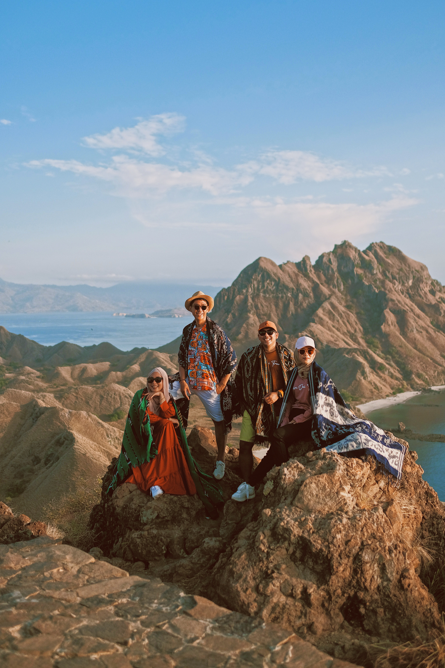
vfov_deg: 51.9
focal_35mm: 37
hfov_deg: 35.9
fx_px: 686
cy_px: 315
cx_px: 235
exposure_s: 1/10000
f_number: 1.6
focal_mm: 23
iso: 640
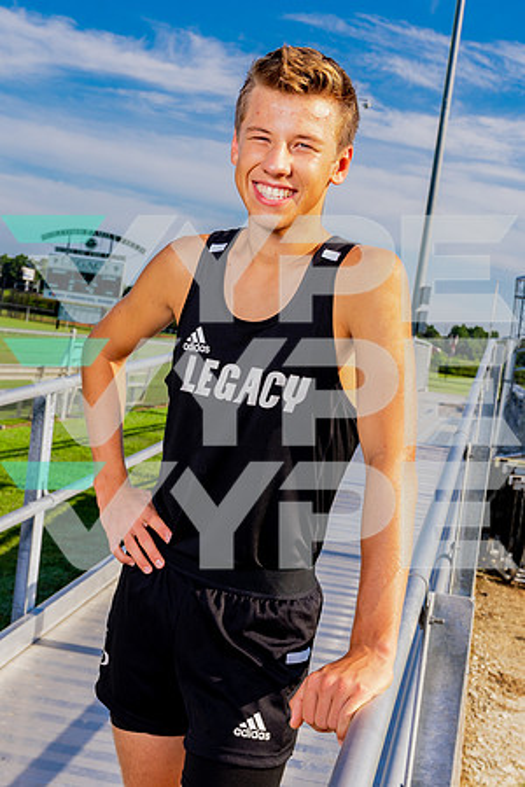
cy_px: 394
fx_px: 1148
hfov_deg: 25.8
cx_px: 264
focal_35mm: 53
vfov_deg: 37.9
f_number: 8
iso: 200
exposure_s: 1/200
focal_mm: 35
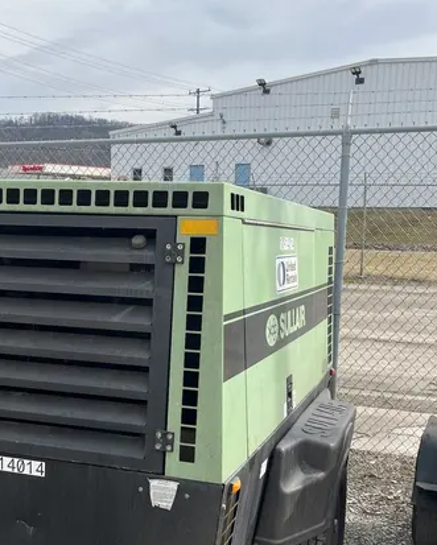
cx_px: 173
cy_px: 352
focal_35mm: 45
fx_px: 727
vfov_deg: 40.7
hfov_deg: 33.4
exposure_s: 1/3049
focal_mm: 5.1
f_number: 1.6
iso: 50
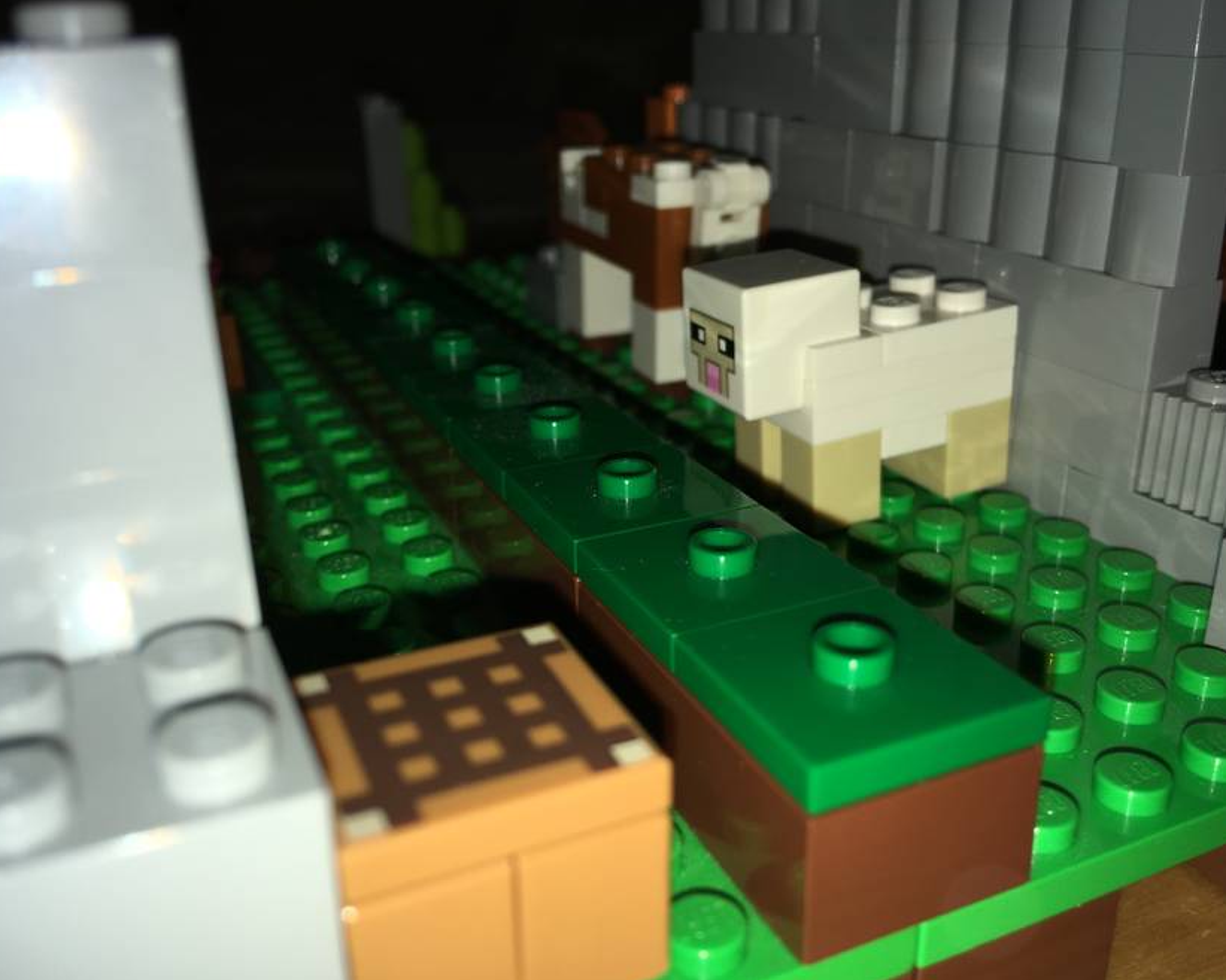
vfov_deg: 47.1
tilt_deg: -22.5
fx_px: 1124
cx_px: 629
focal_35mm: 31
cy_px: 489
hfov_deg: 57.2
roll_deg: +2.4
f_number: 2.2
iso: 25
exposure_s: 1/569
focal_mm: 4.15
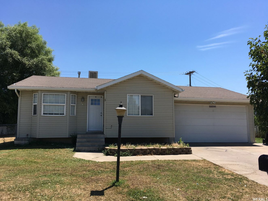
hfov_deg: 61.7
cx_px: 134
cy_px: 100
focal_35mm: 29
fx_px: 225
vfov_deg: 48.2
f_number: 2.2
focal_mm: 4.15
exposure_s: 1/1326
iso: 25
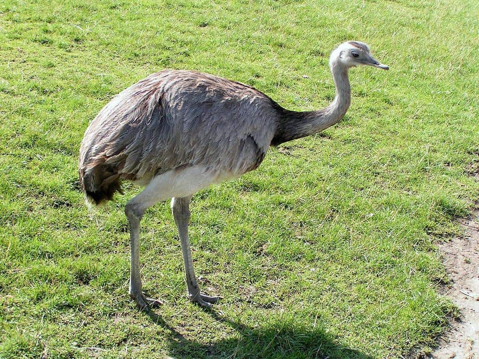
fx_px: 858
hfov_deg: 31.2
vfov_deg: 23.7
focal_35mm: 62
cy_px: 180
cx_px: 240
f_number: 5
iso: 50
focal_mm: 9.6
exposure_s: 1/160
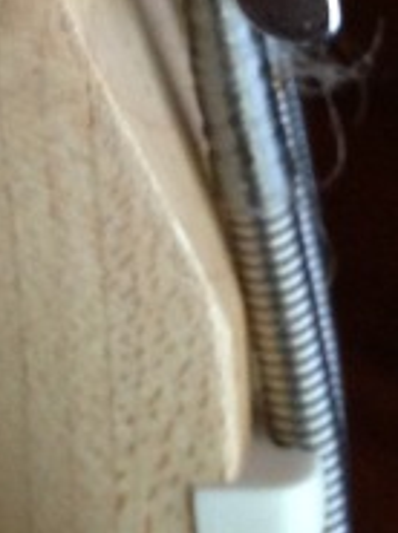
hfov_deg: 8.0
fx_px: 2815
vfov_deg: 9.5
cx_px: -147
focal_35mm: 183
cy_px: -798
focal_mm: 4.13
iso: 125
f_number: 2.4
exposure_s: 1/20
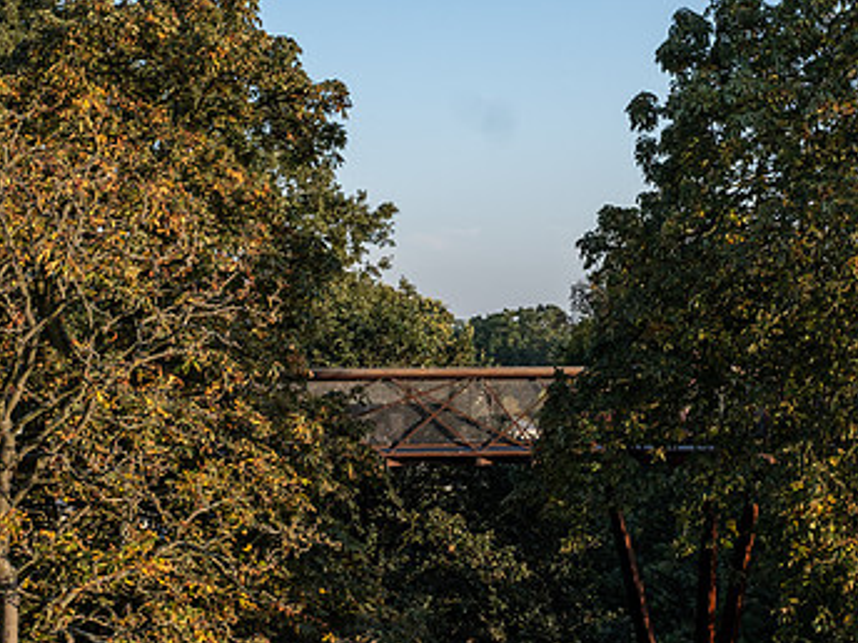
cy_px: 293
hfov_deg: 22.7
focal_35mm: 86
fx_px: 2132
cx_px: 486
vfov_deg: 17.2
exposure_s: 1/110
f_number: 8
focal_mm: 35
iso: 200
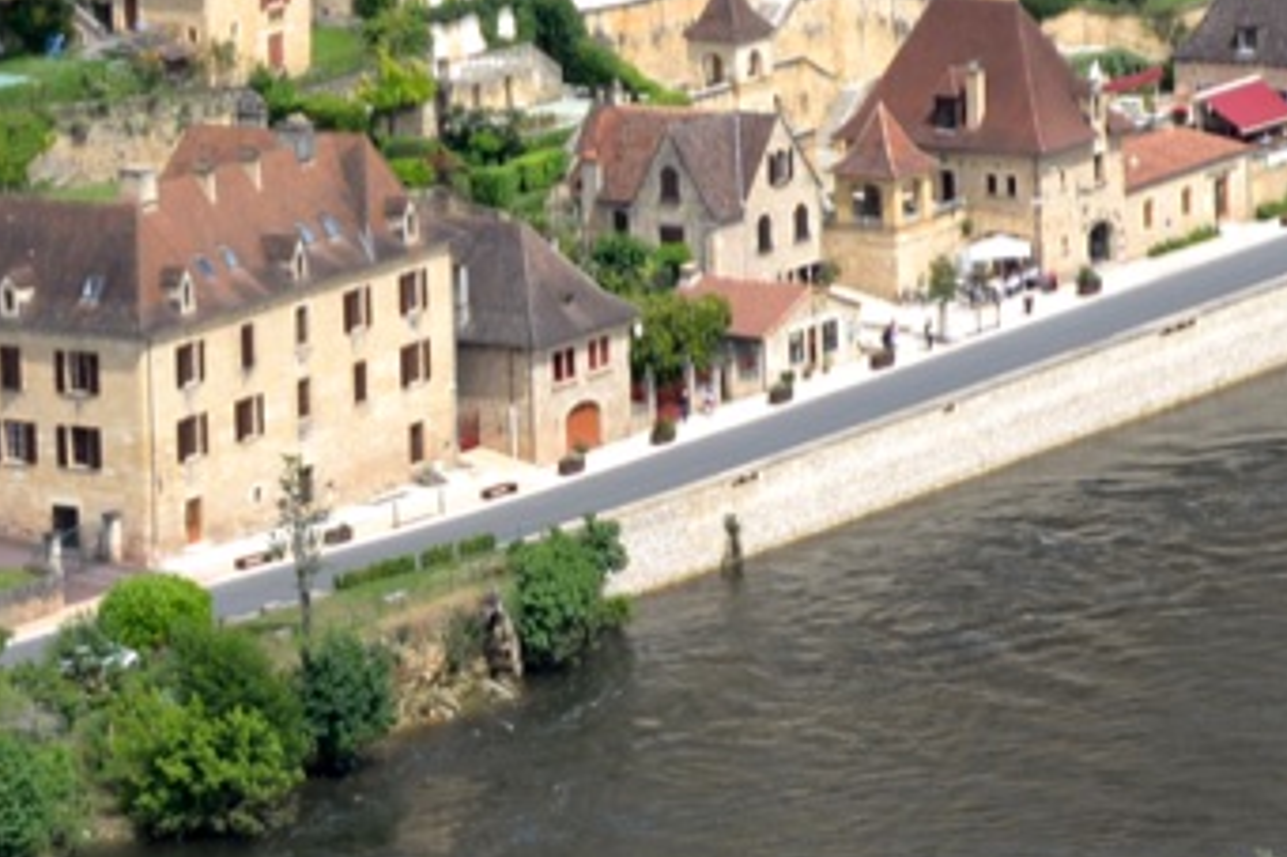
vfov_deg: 3.4
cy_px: -400
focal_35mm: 399
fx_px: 14257
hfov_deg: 5.2
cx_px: 1502
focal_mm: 85
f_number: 11
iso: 100
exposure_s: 1/100
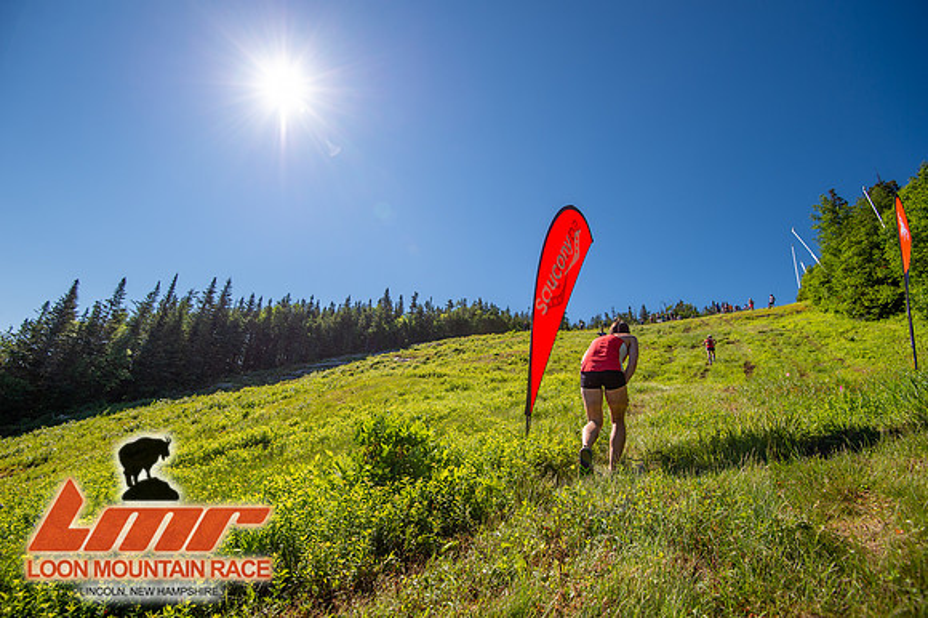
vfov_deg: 73.7
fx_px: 412
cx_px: 464
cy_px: 309
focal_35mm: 16
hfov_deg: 96.8
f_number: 5
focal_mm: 16
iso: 100
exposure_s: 1/1250
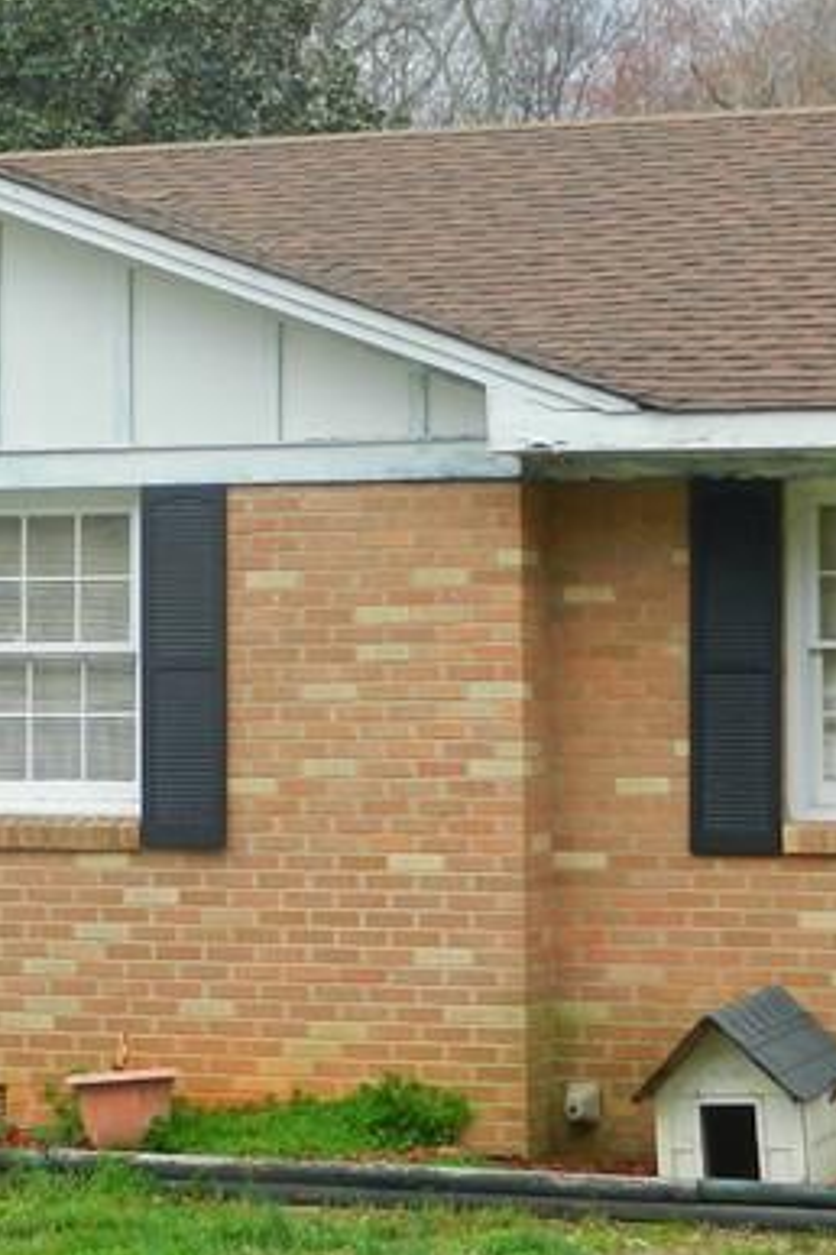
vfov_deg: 16.5
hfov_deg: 11.0
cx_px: 97
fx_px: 4319
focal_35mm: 124
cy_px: 493
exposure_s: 1/400
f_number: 4.2
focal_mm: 8.2
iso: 160
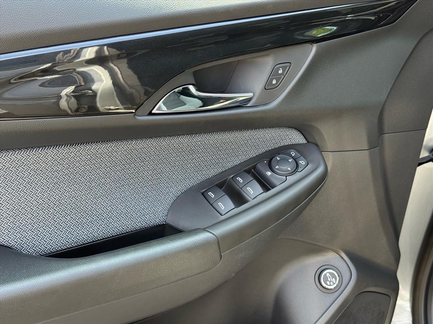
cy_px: 162
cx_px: 216
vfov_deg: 30.3
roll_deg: -2.4
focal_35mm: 48
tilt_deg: -30.7
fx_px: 600
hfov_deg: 39.7
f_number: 1.78
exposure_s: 1/242
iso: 125
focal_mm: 6.76
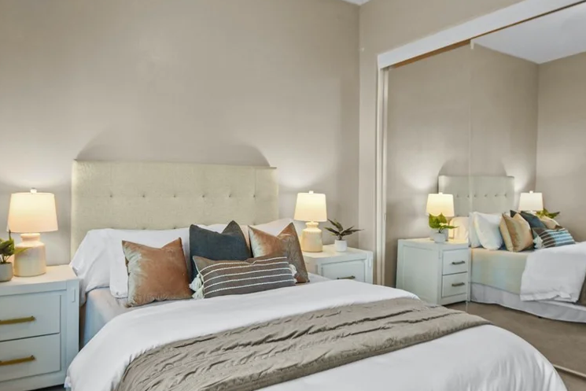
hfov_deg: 77.2
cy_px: 160
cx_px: 219
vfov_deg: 56.9
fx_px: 358
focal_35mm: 22
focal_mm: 16
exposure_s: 1/2.5
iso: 250
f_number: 9
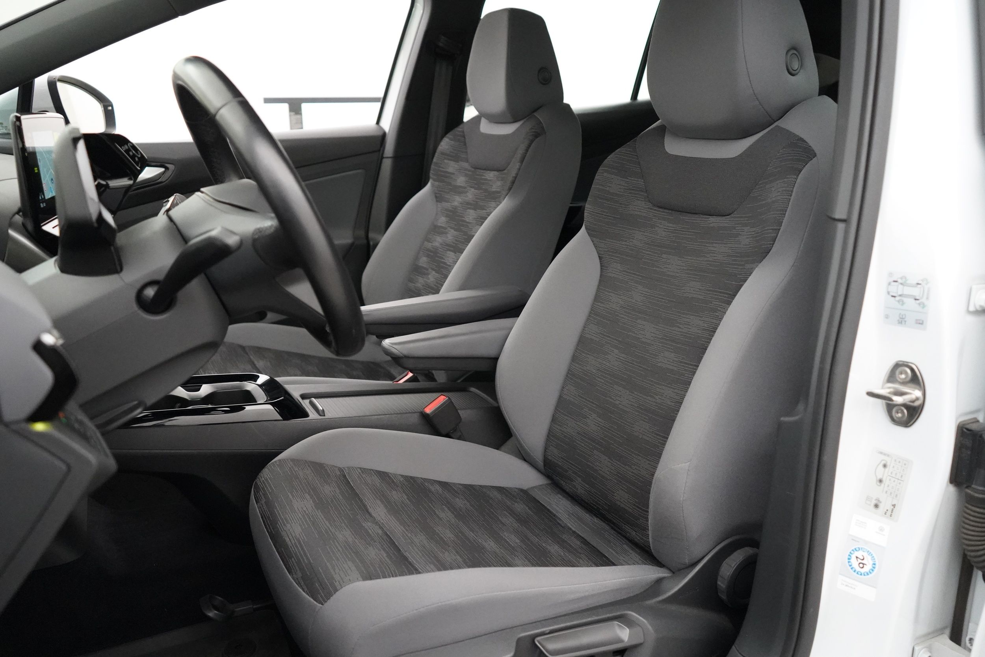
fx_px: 766
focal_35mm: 28
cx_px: 492
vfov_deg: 46.4
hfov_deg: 65.5
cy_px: 328
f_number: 3.5
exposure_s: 1/160
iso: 10000
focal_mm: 28
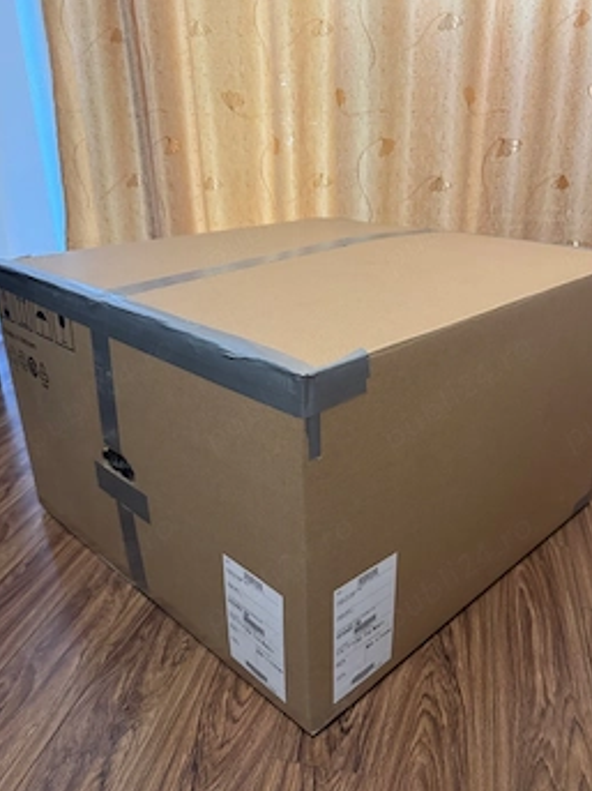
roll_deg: +0.3
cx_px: 325
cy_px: 422
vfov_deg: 63.4
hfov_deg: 49.6
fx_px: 639
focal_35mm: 28
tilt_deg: -23.8
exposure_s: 1/60
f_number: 1.78
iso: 640
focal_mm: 6.76
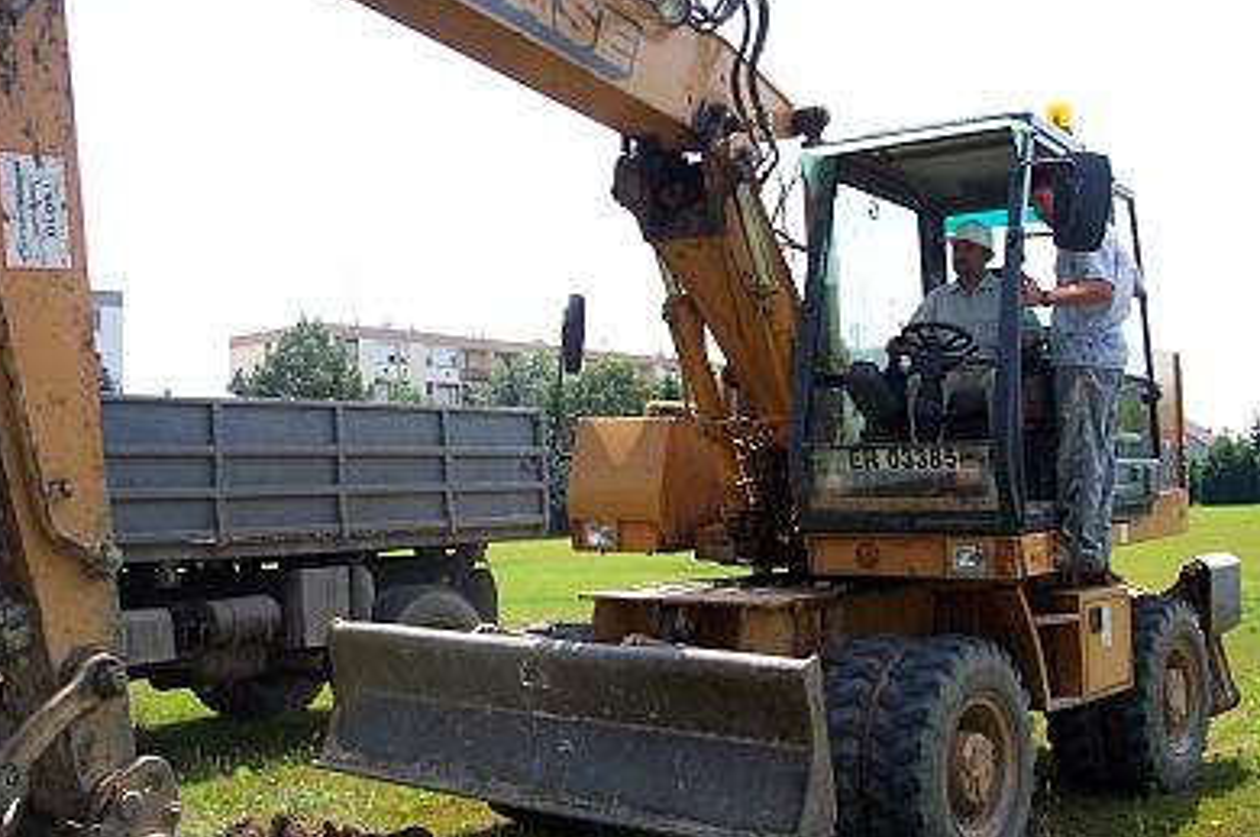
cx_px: 620
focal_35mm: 39
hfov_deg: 49.6
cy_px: 417
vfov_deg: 34.1
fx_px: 1363
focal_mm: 8
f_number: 4.8
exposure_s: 1/350
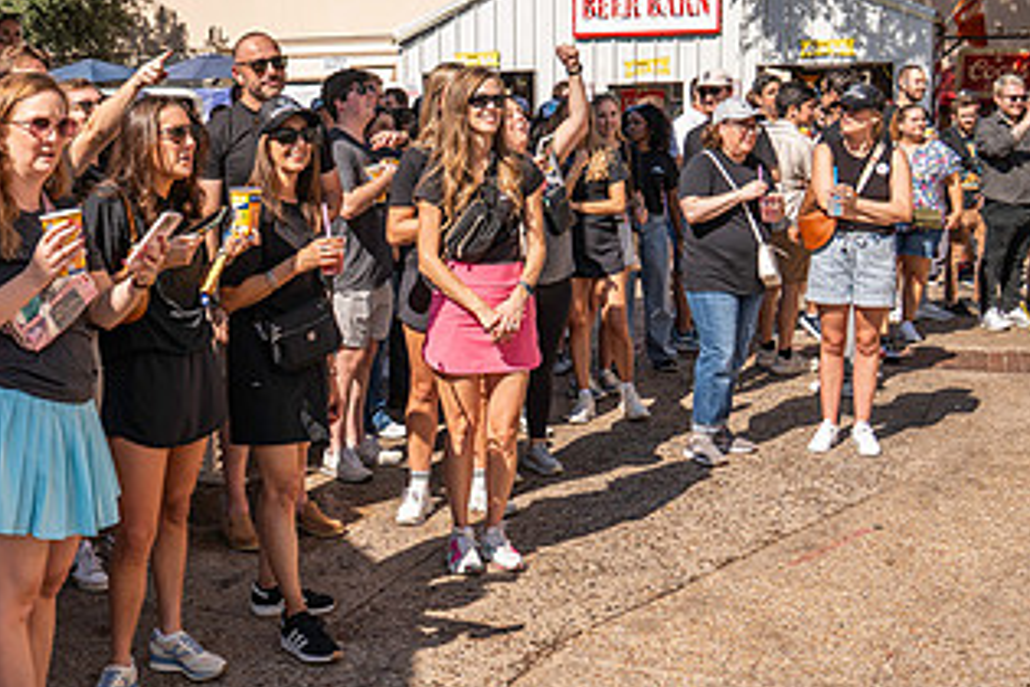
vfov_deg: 29.2
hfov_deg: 41.5
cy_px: 316
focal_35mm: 46
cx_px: 262
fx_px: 1316
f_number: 4.5
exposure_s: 1/800
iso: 100
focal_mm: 25
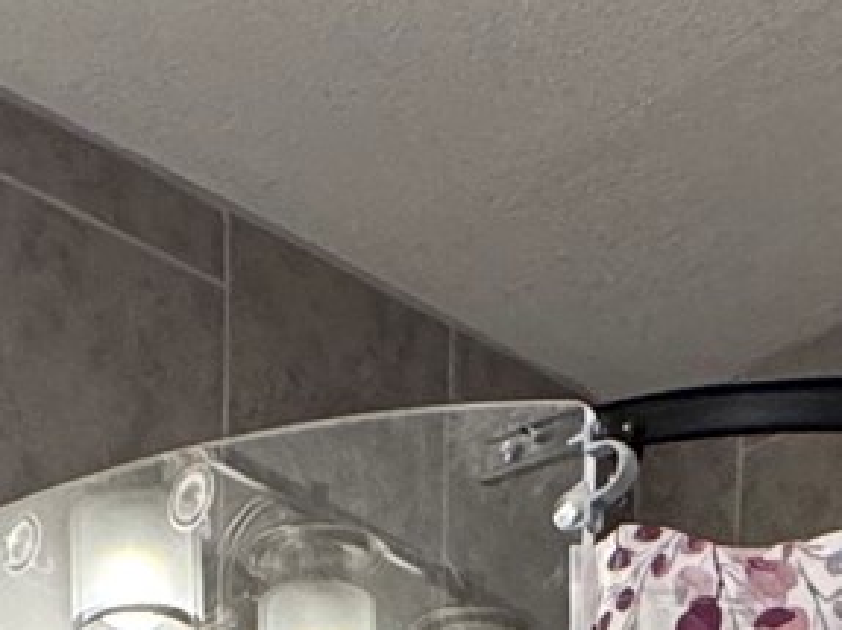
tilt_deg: -6.5
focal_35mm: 100
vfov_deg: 10.5
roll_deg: -0.2
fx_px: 2431
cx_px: -94
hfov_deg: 18.8
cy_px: 1887
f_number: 2.2
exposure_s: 1/120
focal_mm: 2.22
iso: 250
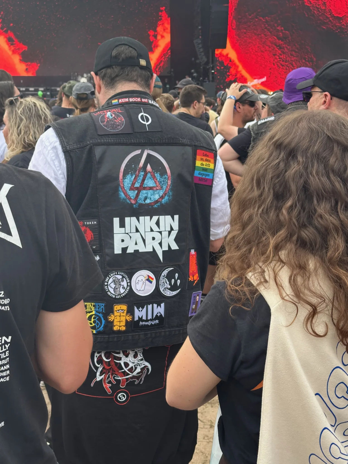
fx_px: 643
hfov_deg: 30.3
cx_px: 174
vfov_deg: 39.7
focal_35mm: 48
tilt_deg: -11.1
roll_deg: +0.9
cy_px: 232
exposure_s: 1/690
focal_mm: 6.86
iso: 64
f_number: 1.78
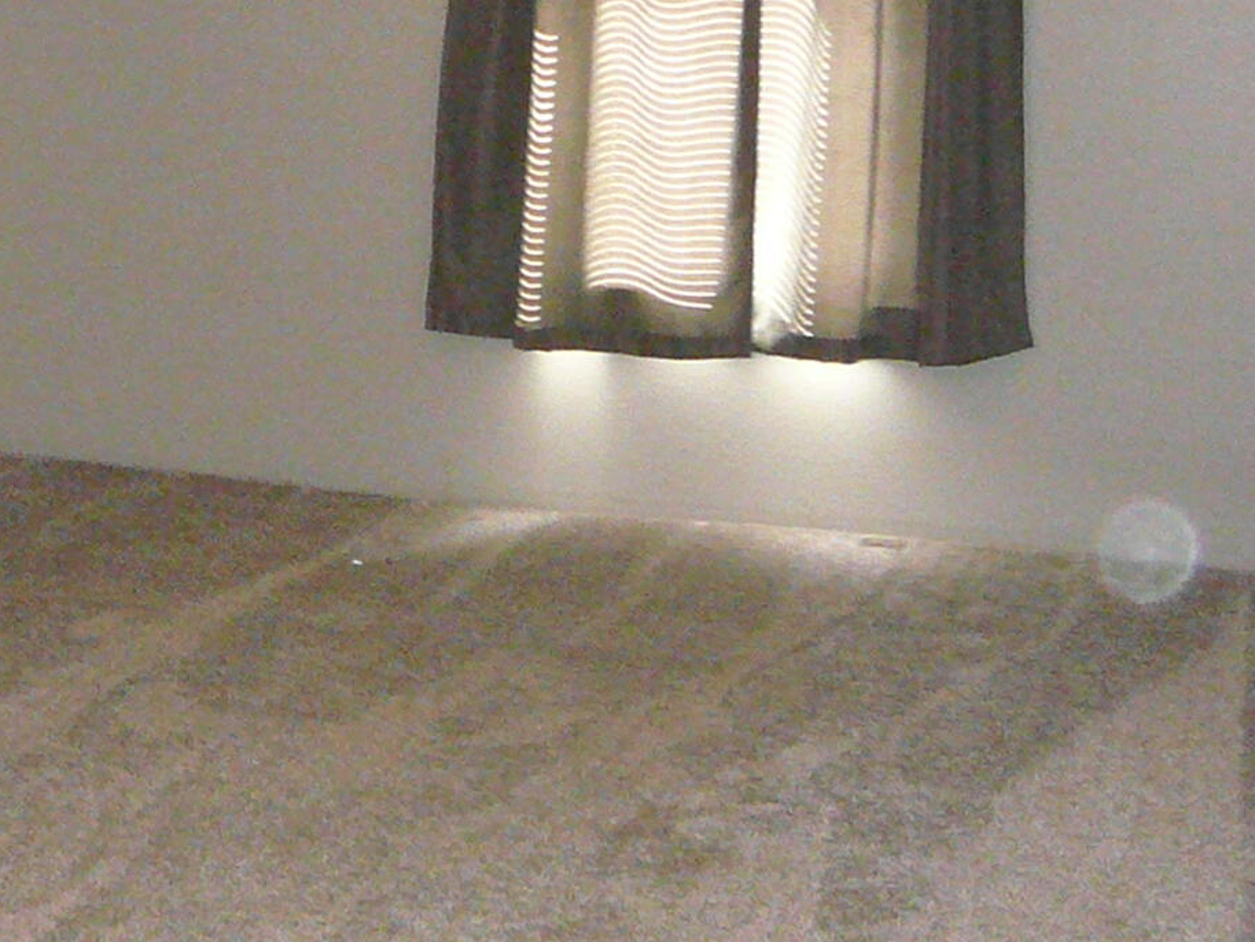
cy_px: 165
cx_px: 310
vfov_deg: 15.0
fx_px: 3554
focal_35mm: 98
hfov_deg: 19.9
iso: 400
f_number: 2.8
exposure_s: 1/30
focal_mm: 5.2
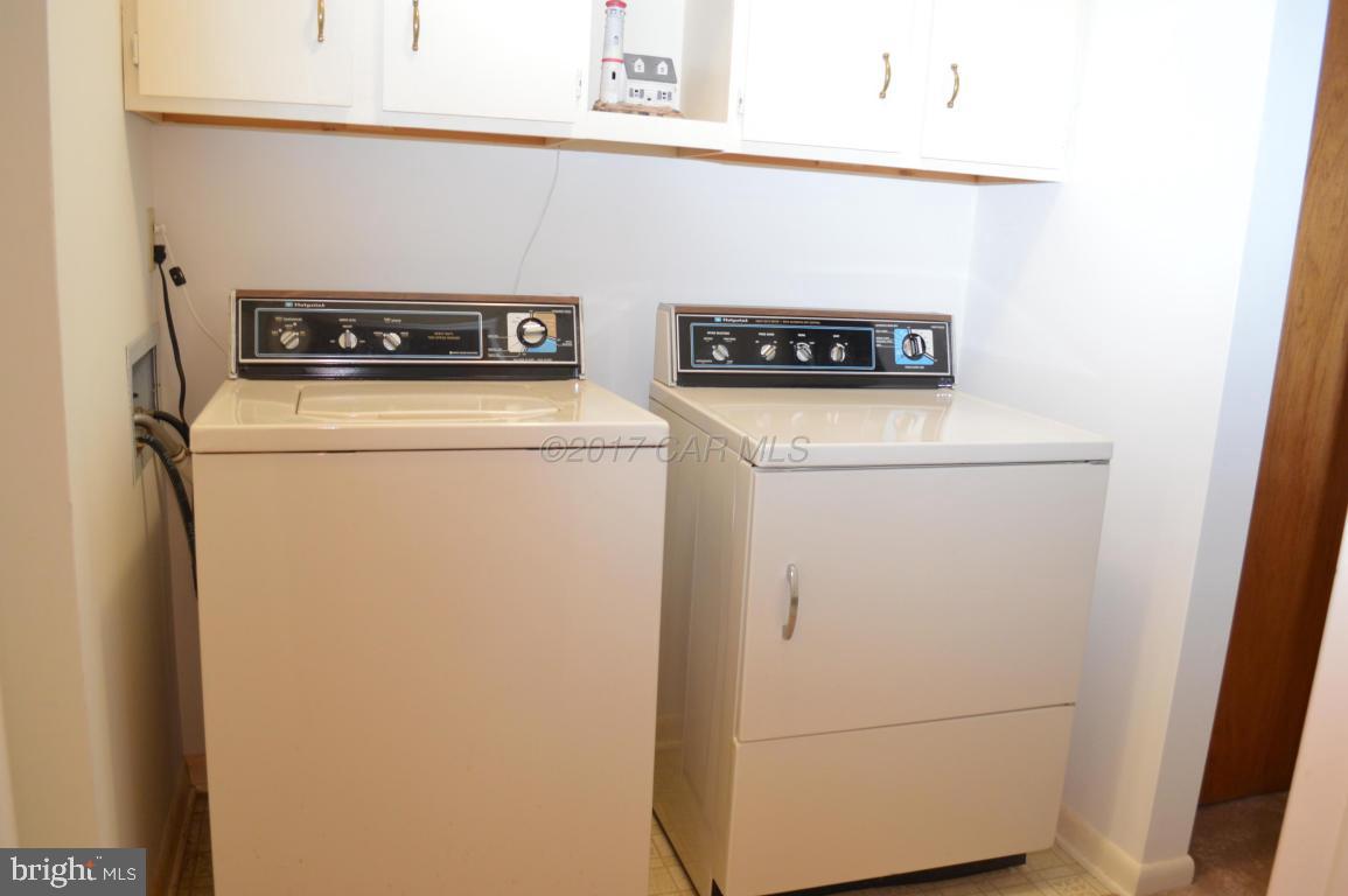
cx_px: 674
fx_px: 1010
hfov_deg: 67.4
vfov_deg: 47.9
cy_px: 448
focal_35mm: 27
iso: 560
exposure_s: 1/15
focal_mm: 18
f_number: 3.5
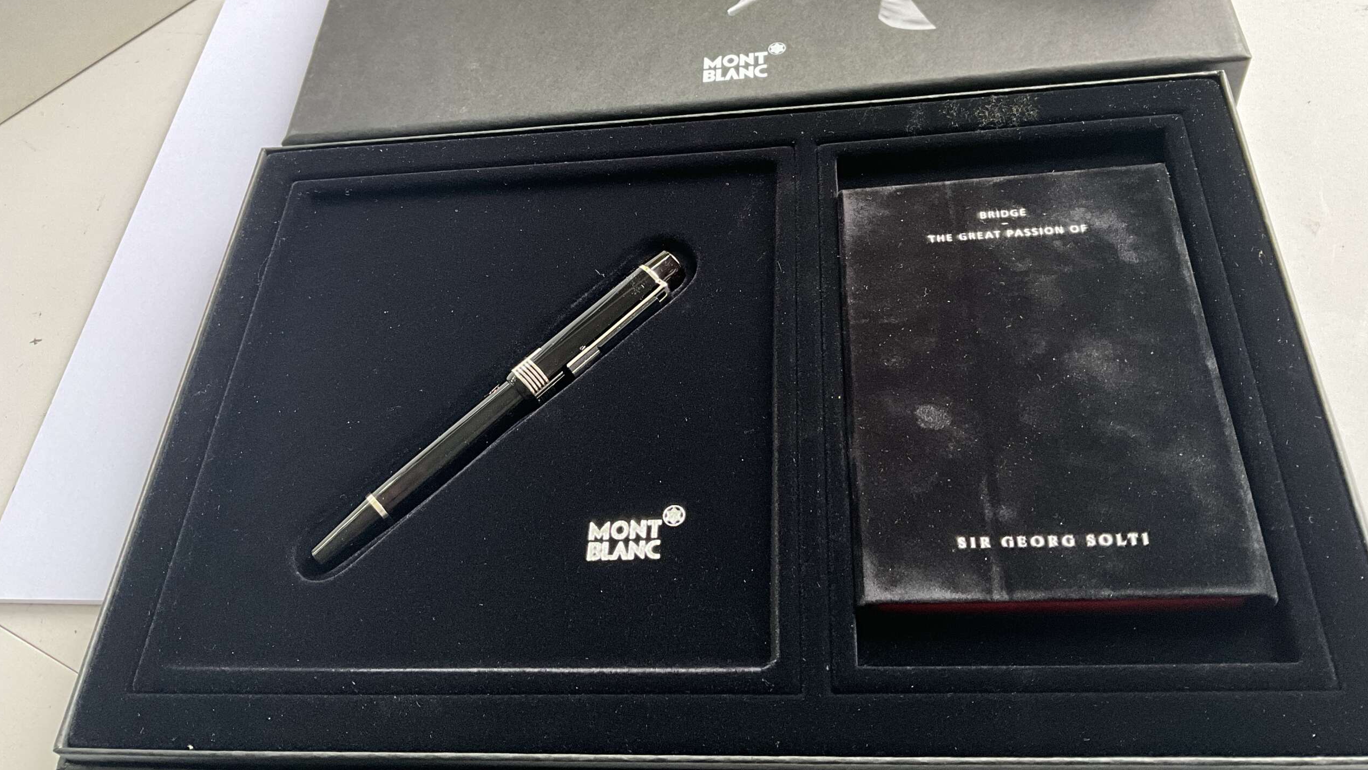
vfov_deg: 36.4
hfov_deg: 61.0
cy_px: 269
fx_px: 1161
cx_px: 687
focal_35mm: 32
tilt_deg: -52.8
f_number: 1.8
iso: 100
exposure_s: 1/60
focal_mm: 3
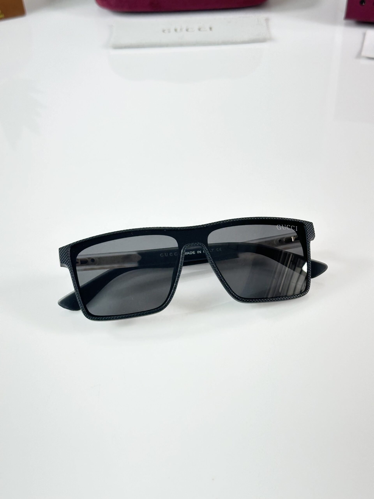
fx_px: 691
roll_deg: +3.0
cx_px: 187
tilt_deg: -41.0
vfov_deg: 39.7
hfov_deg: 30.3
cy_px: 250
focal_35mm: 48
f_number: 1.78
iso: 64
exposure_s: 1/100
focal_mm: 6.86
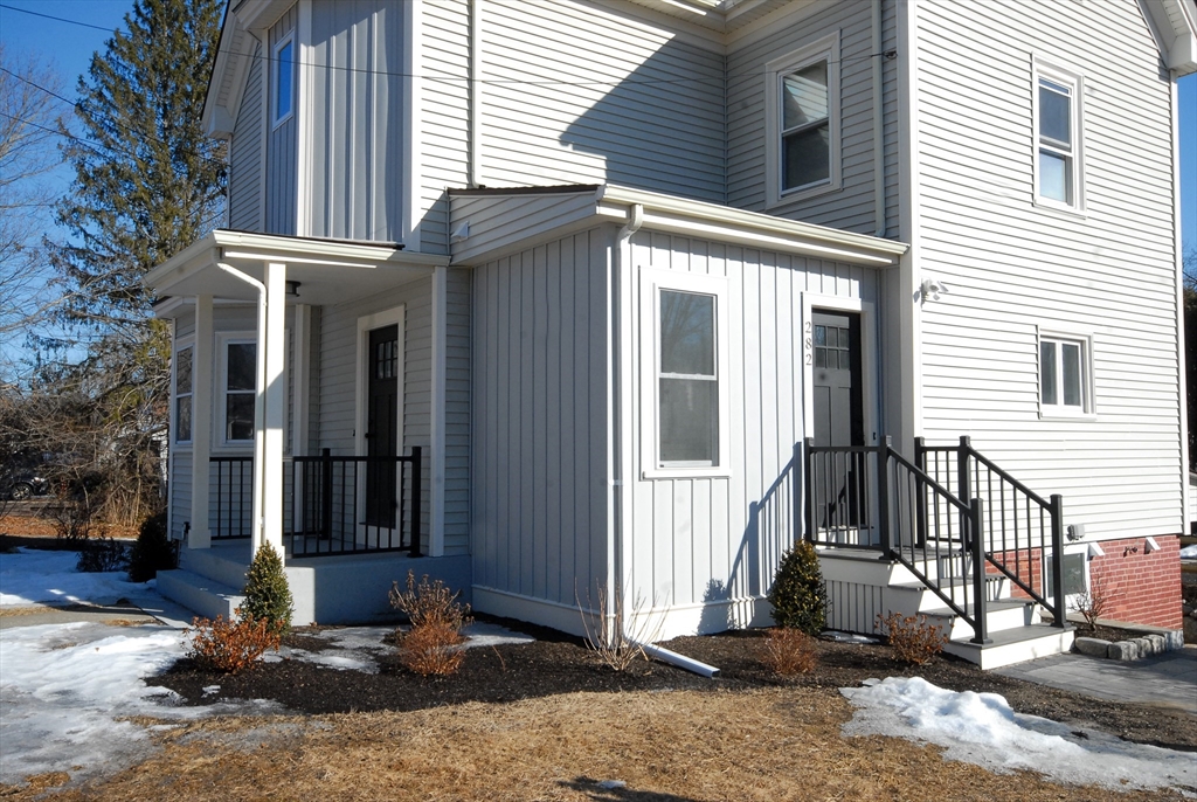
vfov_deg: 43.7
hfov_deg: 61.9
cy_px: 401
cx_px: 598
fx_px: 999
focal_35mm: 30
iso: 400
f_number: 18
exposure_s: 1/125
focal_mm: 20
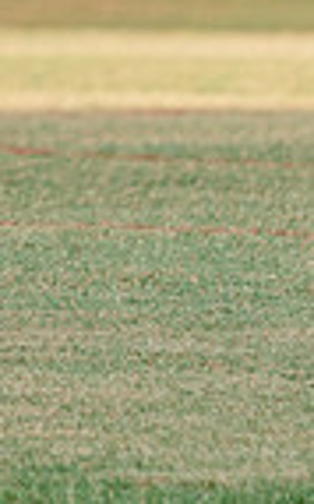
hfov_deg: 1.3
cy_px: -392
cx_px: -324
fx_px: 14242
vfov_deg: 2.0
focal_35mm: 1037
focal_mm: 185
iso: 250
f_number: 3.5
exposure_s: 1/800
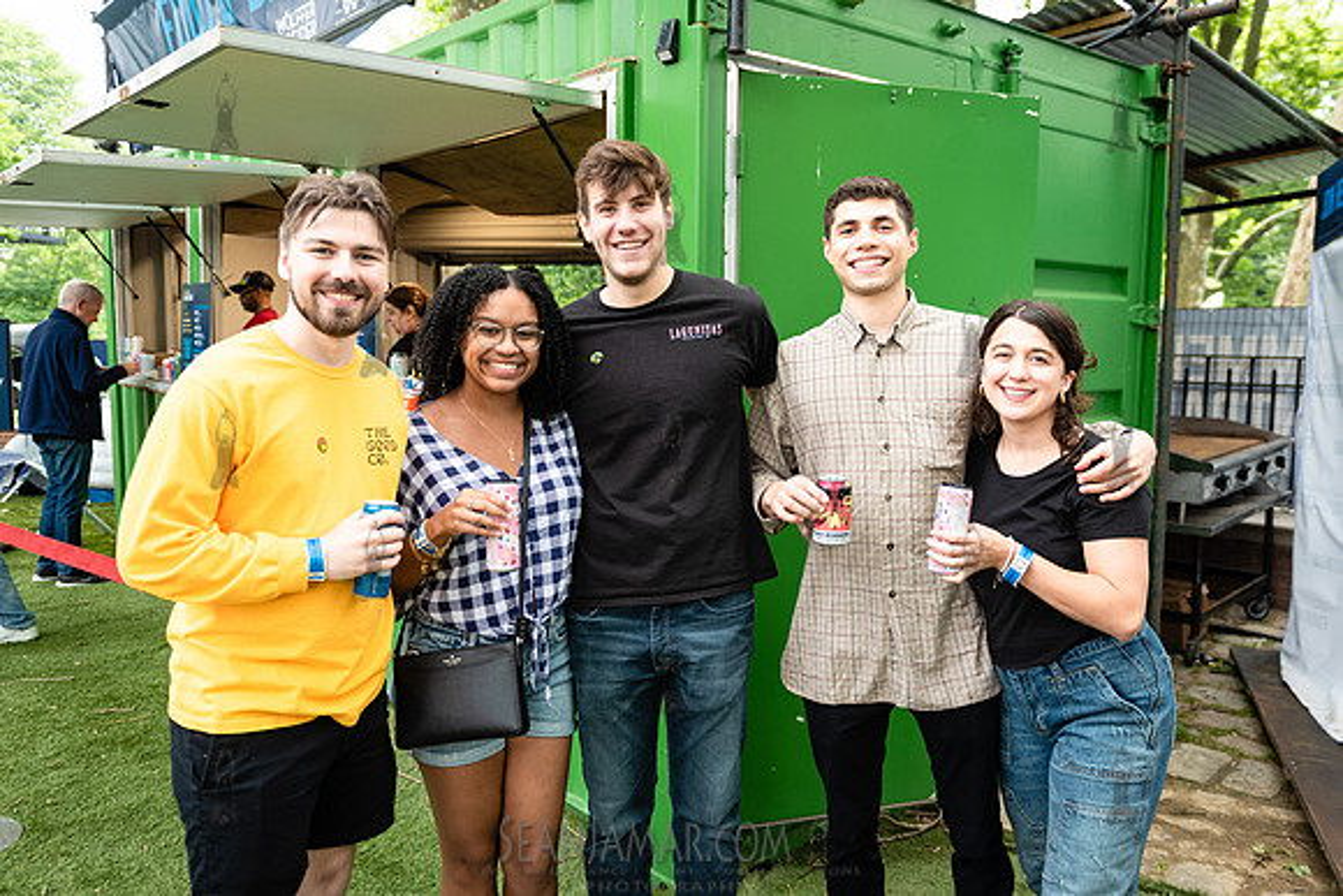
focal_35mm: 28
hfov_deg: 65.4
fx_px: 1045
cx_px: 670
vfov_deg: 46.4
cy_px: 422
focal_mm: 24
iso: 500
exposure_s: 1/100
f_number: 2.8
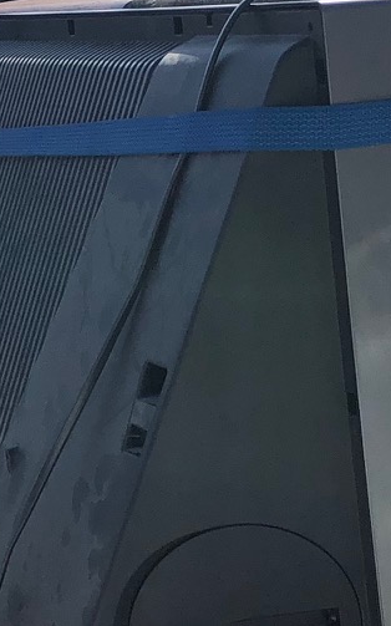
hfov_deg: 10.9
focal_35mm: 119
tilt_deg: -12.0
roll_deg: +7.8
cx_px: 21
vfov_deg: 17.5
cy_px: 316
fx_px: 2031
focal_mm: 4
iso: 20
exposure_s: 1/3040
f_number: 1.8
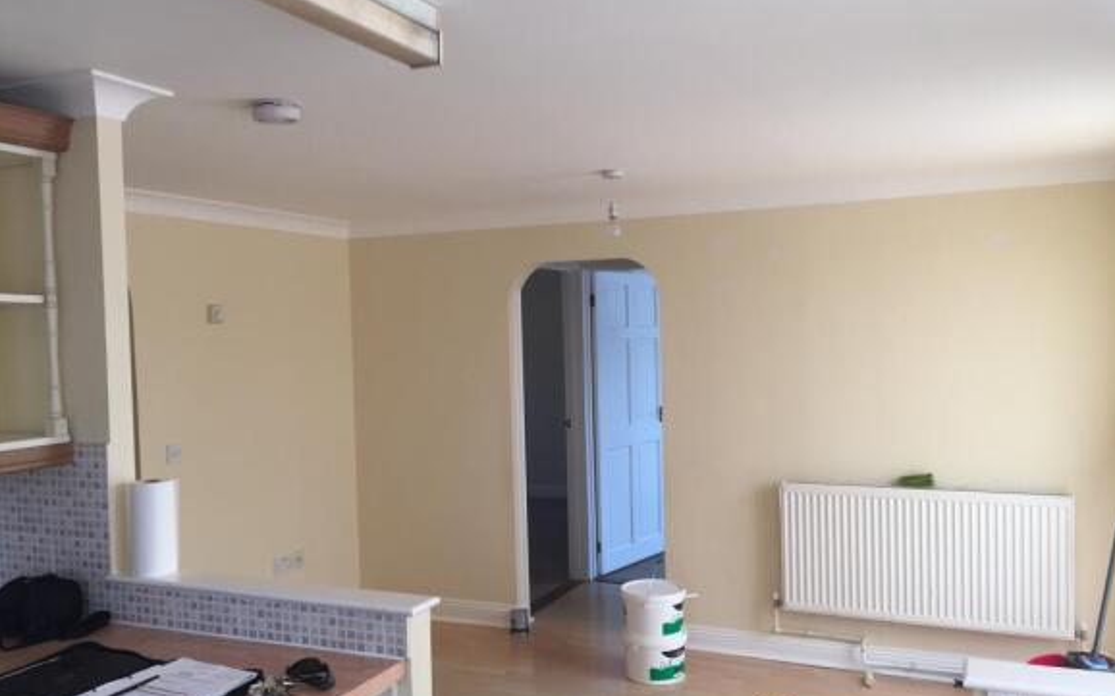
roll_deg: +0.5
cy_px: 373
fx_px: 942
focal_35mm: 31
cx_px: 558
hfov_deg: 61.2
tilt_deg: -3.3
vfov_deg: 40.6
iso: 50
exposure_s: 1/120
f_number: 2.2
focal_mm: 4.15
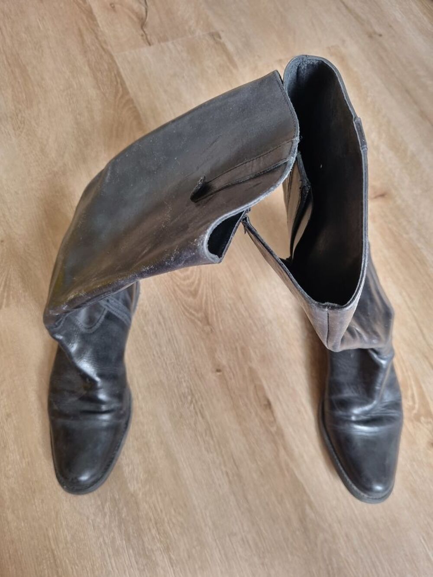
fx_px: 434
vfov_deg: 67.3
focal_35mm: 26
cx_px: 216
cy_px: 288
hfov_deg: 53.1
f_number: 1.8
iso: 400
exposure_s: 1/50
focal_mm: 5.4
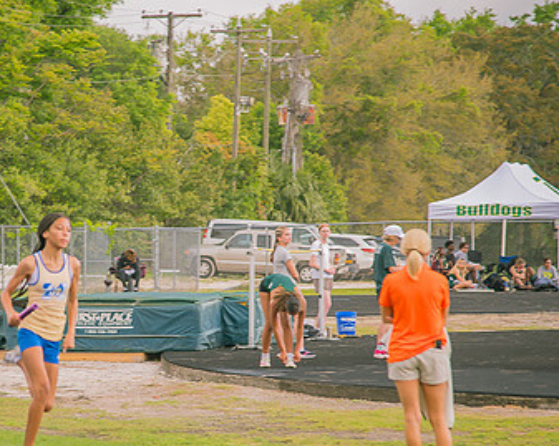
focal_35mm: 194
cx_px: 111
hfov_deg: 9.9
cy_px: 318
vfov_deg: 8.0
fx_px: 3207
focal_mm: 120
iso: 200
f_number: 4
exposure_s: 1/200
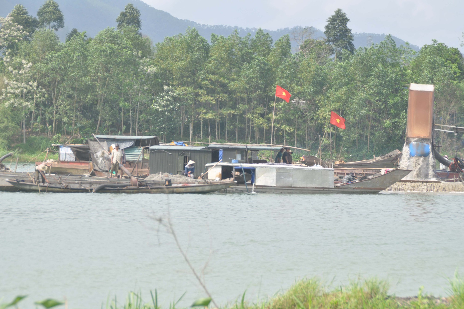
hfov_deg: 10.9
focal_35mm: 189
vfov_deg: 7.3
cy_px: 155
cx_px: 233
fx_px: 2430
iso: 200
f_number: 10
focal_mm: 125
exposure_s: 1/200
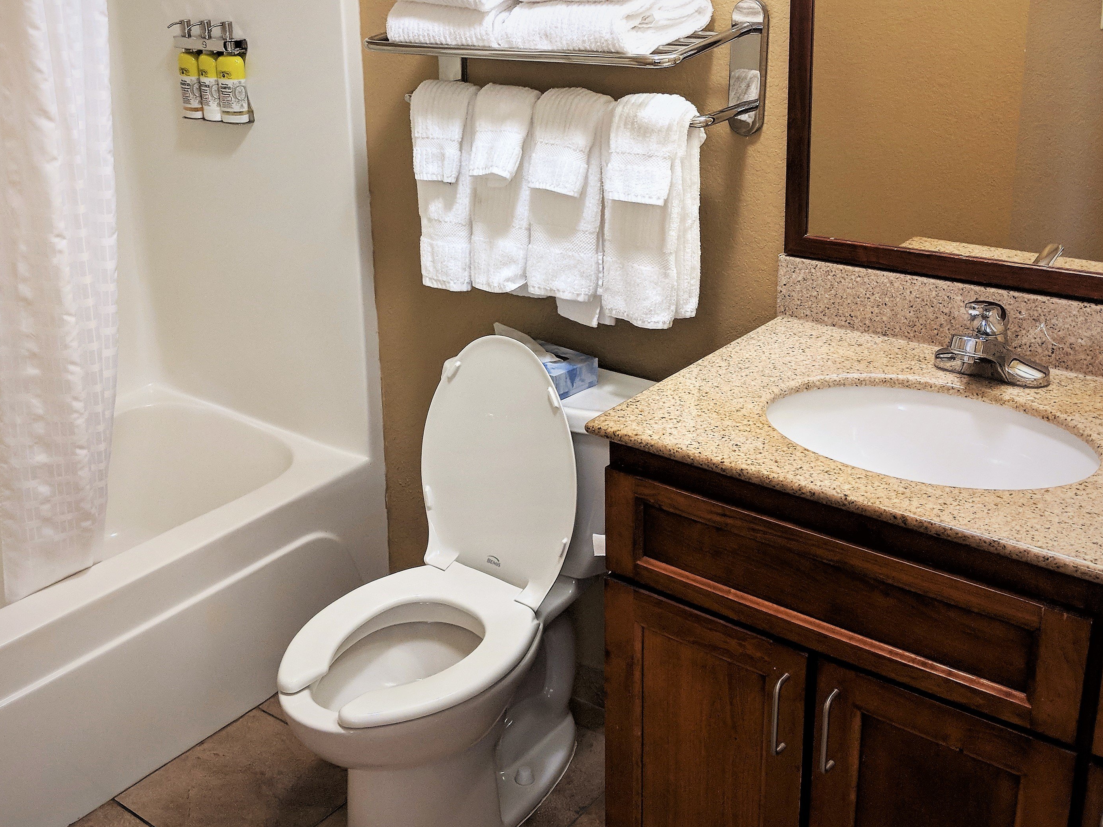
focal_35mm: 39
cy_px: 294
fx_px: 1243
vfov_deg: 36.5
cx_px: 445
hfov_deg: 47.6
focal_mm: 4.44
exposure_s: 1/120
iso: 191
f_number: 1.8
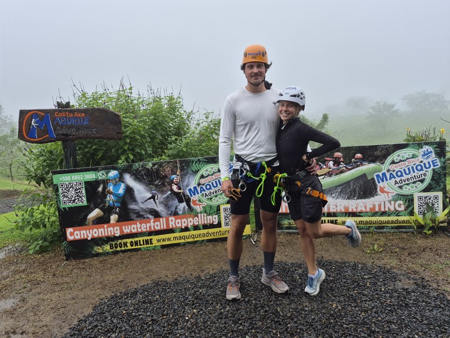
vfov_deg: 58.9
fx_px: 299
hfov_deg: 73.9
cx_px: 225
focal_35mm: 23
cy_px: 169
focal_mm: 5.4
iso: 80
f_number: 1.8
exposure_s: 1/1280
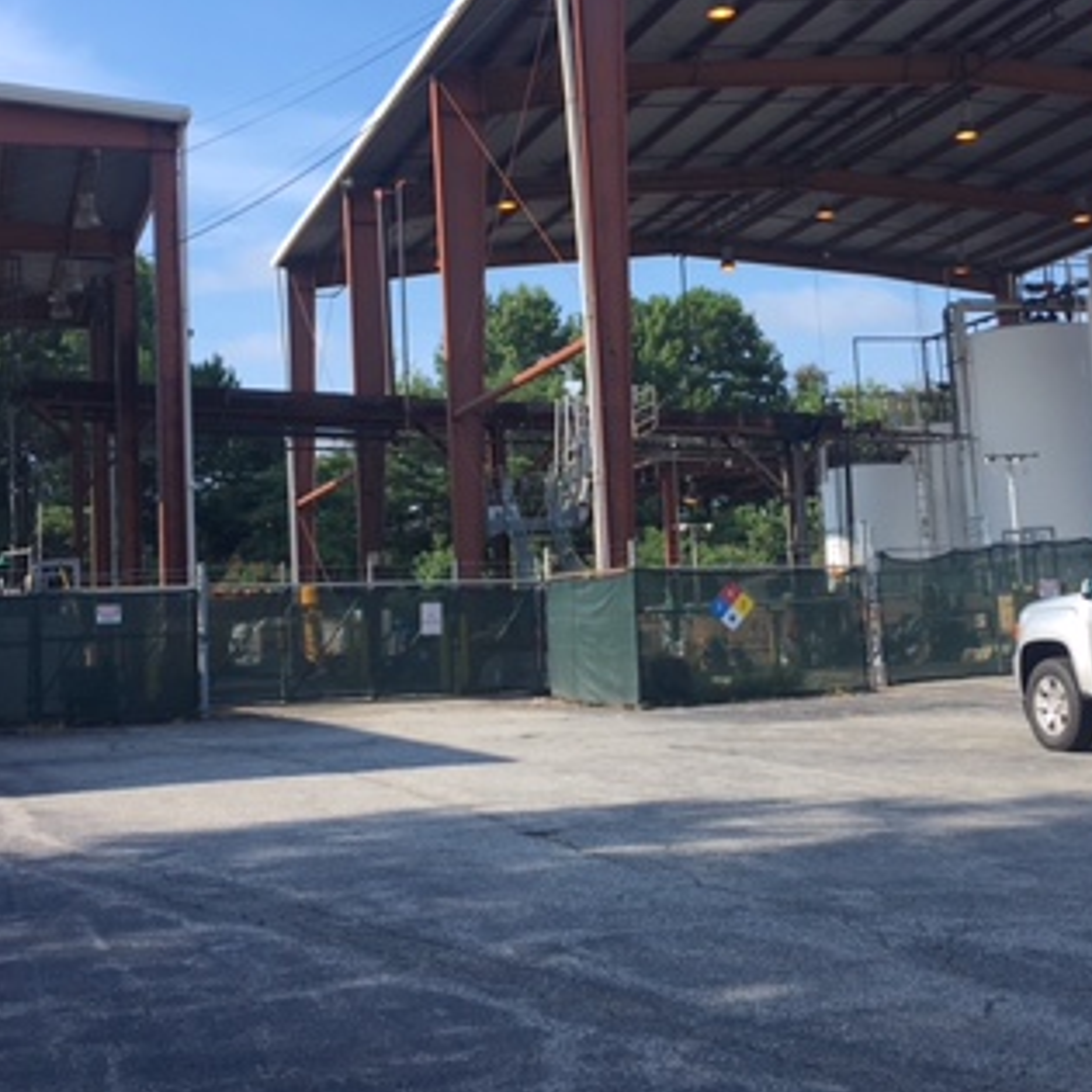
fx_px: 1856
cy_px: 388
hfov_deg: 32.7
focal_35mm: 52
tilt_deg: +7.0
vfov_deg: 32.6
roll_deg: +2.8
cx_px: 638
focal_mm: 4.15
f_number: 2.2
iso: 25
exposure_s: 1/864
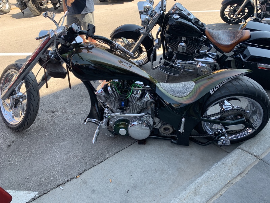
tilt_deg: -35.7
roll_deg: +5.4
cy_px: 102
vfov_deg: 53.1
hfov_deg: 67.3
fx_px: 203
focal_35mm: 26
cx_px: 135
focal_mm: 4.25
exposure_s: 1/214
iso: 25
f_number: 1.8
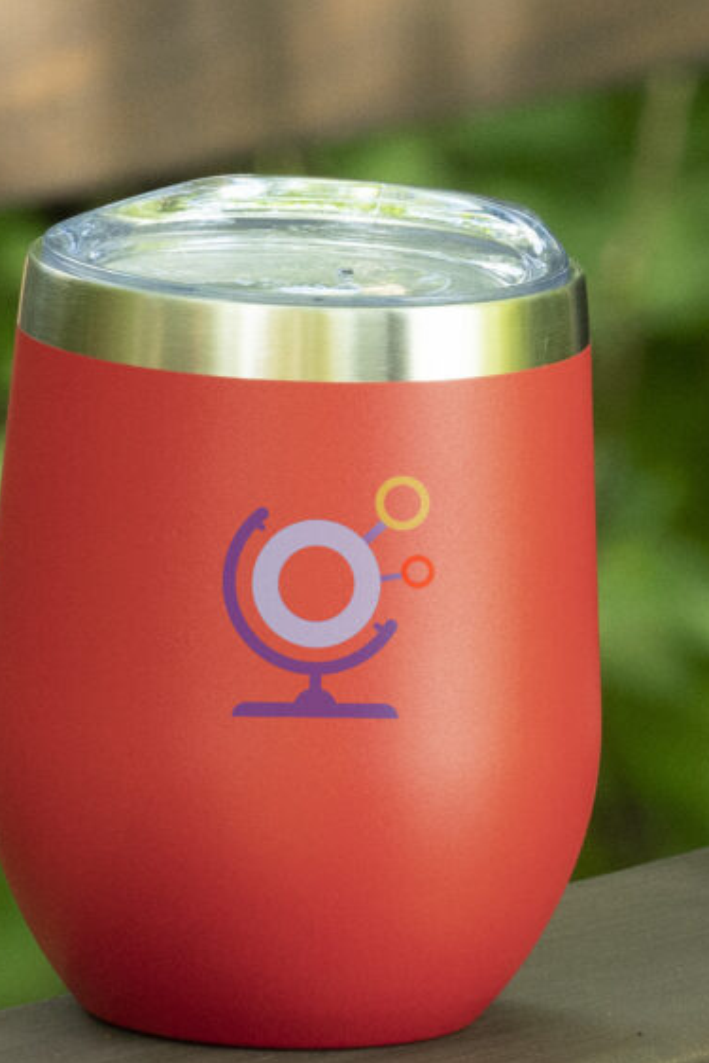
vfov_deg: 2.8
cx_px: 822
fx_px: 21728
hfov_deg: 1.9
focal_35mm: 736
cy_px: 32
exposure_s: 1/125
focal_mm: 135
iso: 1250
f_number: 9
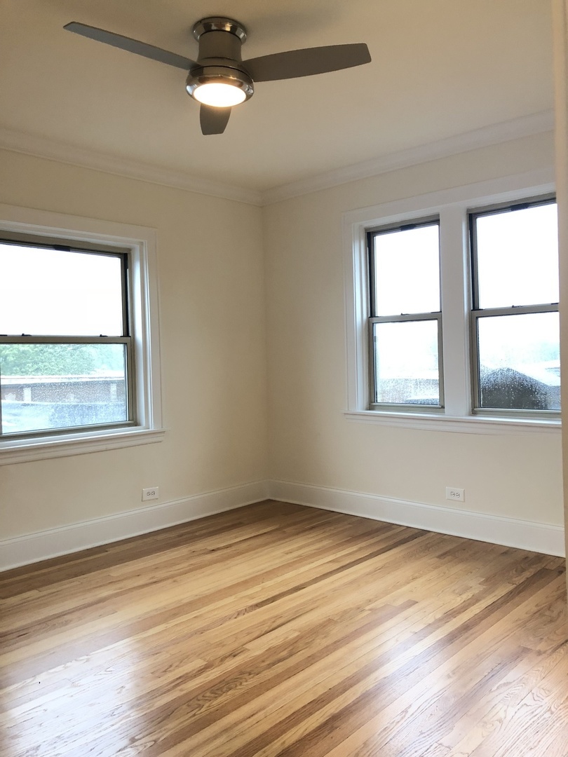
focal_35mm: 28
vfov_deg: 63.4
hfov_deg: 49.7
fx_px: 613
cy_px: 378
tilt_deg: -1.1
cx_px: 284
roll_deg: +1.4
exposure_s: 1/15
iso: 64
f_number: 1.8
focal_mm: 4
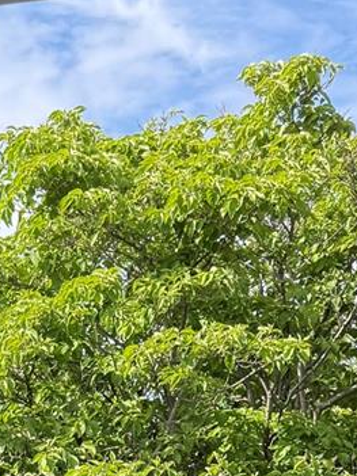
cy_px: 800
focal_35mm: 105
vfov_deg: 16.3
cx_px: -187
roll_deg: +0.0
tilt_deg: -5.2
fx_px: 1445
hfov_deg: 13.3
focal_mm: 6.76
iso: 100
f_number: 1.78
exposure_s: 1/1174
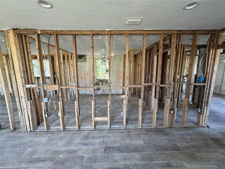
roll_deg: -0.4
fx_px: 91
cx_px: 112
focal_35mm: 14
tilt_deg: -8.7
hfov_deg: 102.1
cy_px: 84
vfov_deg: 85.7
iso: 200
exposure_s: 1/99
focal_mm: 2.22
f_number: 2.2
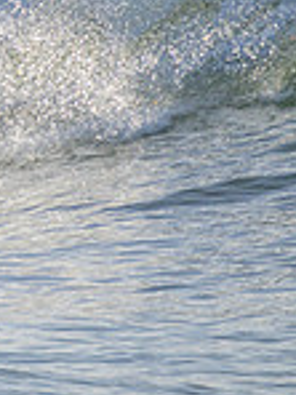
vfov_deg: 0.7
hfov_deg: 0.5
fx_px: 34329
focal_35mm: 3011
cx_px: -456
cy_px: 1
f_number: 11
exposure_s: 1/2000
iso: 400
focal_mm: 800
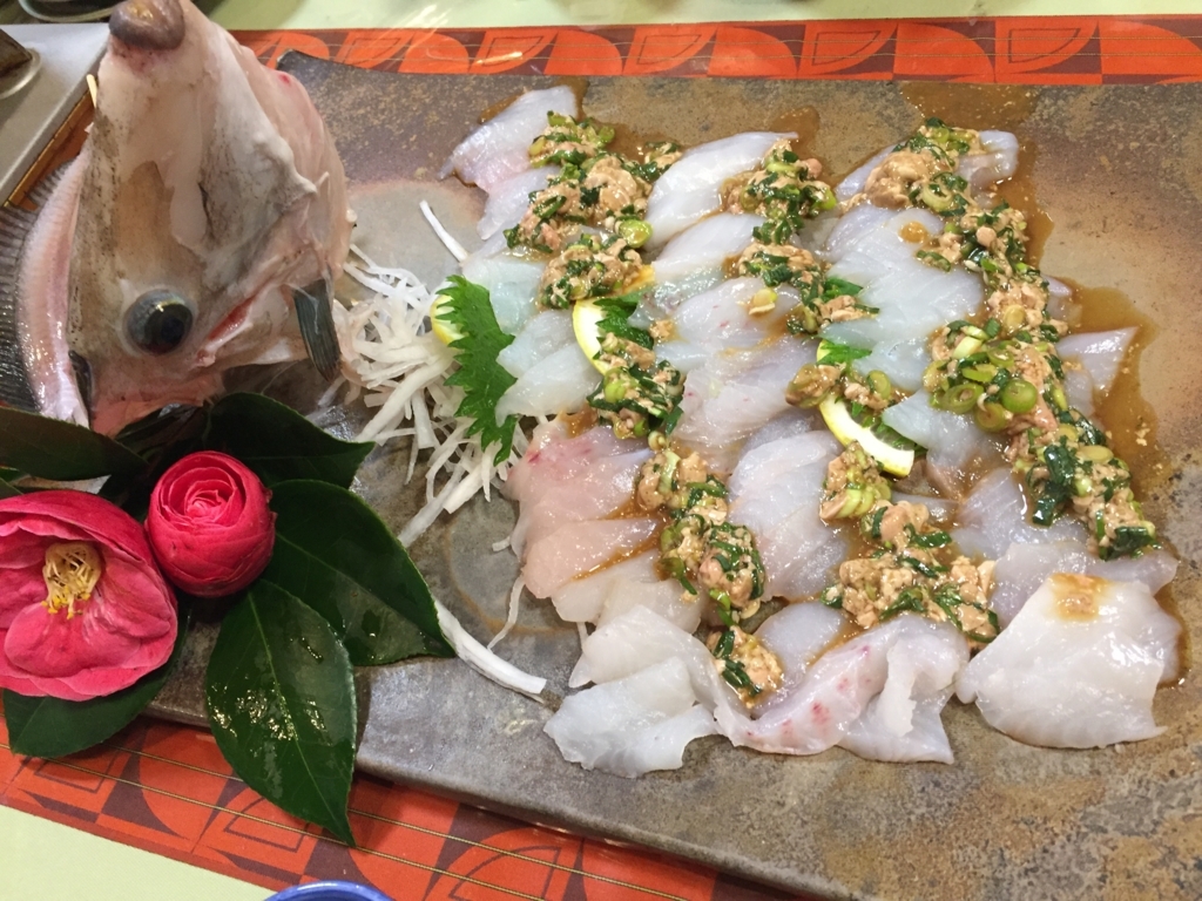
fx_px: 1007
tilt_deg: -57.0
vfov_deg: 48.2
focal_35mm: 29
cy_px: 450
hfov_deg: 61.7
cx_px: 601
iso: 125
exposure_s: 1/30
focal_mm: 4.15
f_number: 2.2
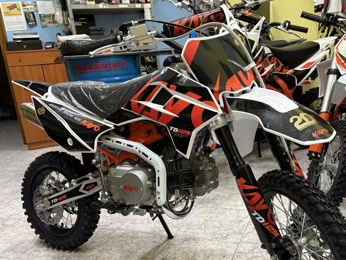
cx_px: 207
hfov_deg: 55.0
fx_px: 330
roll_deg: +5.4
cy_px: 151
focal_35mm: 33
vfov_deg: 42.8
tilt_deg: -15.0
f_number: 1.6
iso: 250
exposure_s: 1/50
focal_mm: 5.96
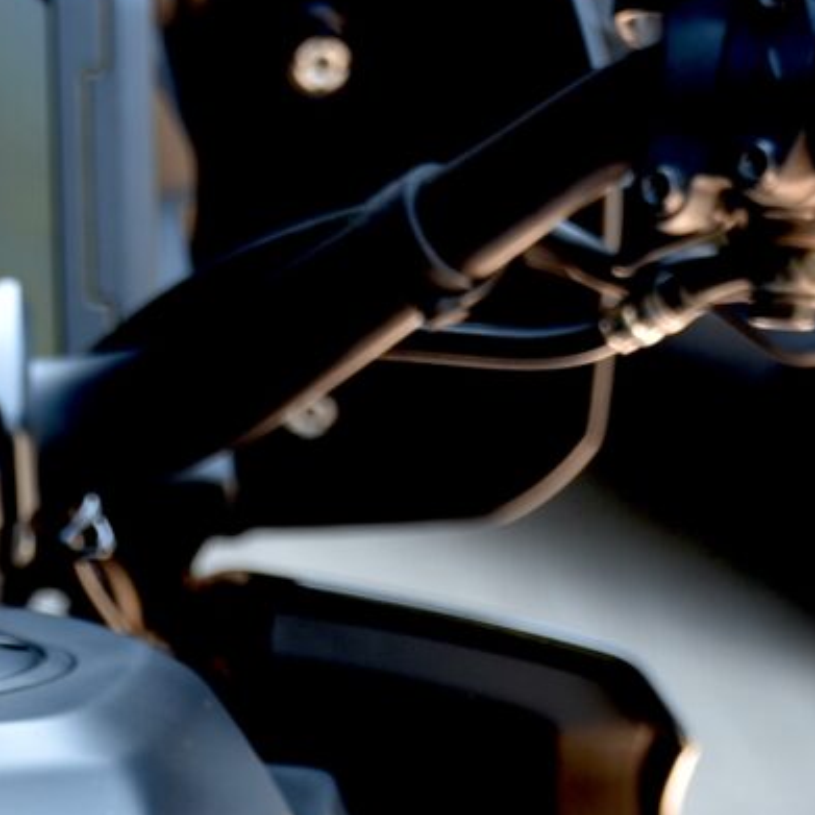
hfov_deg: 7.4
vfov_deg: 7.0
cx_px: -239
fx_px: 6233
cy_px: 2070
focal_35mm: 234
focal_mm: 42
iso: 100
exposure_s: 1/60
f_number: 3.5
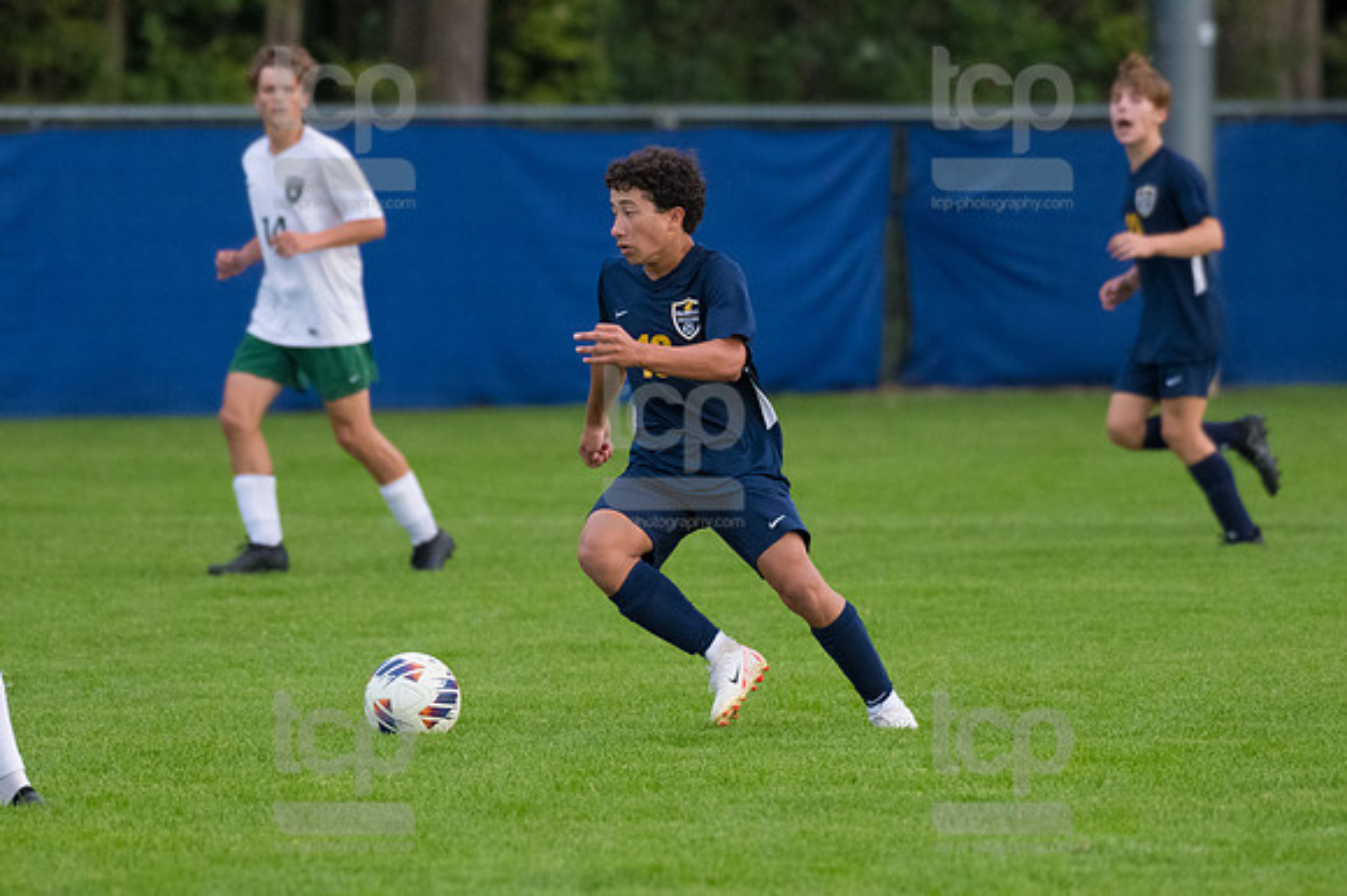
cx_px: 674
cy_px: 448
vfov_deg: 2.7
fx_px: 19071
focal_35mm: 510
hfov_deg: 4.0
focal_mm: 340
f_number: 5.6
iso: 3200
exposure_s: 1/2000
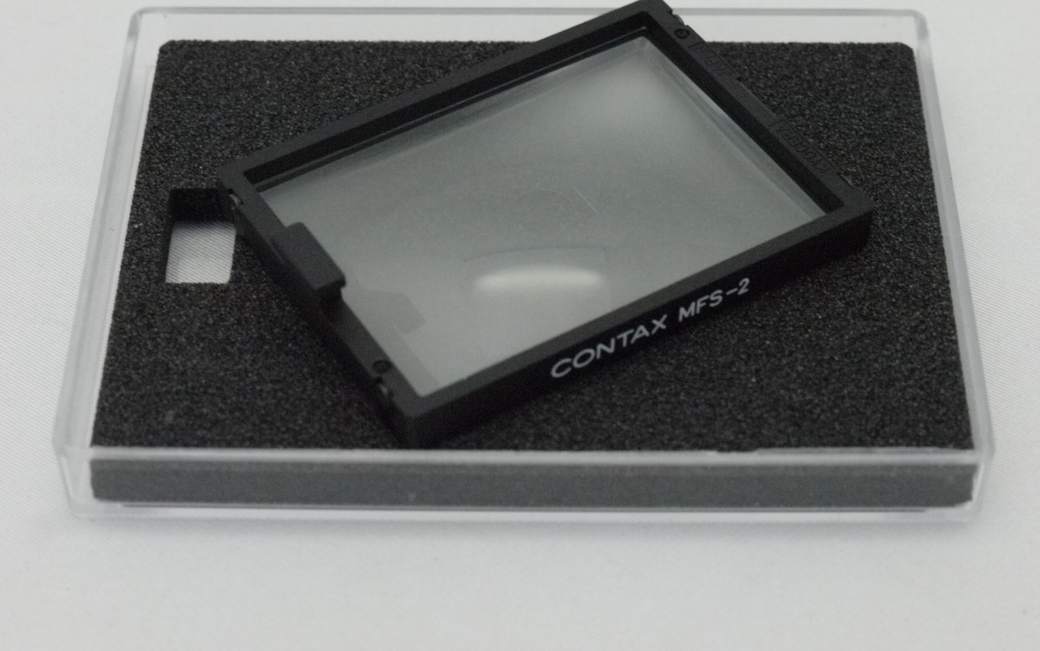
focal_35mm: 97
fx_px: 2750
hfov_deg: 21.4
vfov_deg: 13.5
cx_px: 512
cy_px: 300
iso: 1600
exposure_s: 1/100
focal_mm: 45
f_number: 9
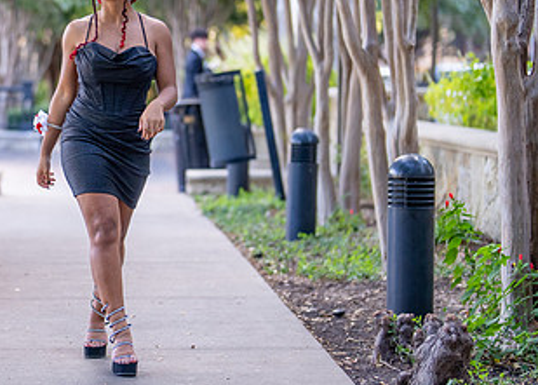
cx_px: 96
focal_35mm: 128
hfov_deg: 15.5
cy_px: 154
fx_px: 1957
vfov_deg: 11.2
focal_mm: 50
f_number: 1.2
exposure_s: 1/1000
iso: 400
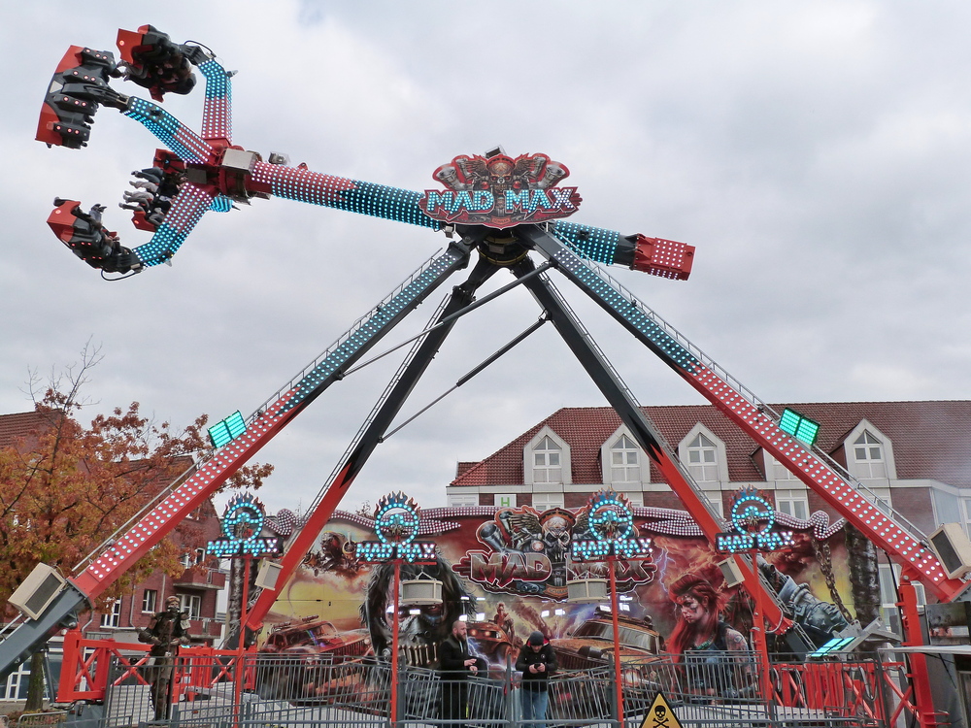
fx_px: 898
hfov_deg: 56.8
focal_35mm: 32
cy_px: 364
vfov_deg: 44.2
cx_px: 486
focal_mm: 5.6
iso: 160
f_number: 5.6
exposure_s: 1/320
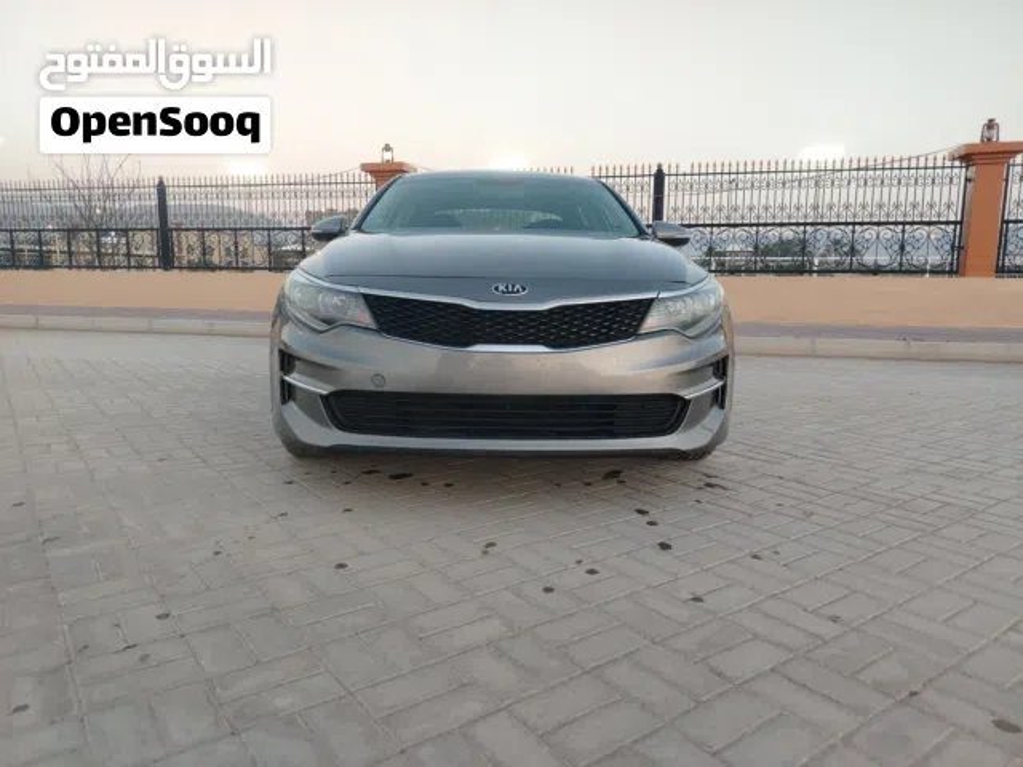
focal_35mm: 24
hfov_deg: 71.6
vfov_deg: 56.8
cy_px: 384
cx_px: 512
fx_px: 709
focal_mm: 5.25
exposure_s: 1/100
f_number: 1.75
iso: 466
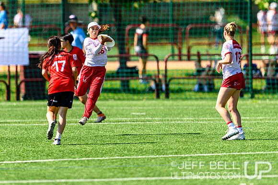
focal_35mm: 650
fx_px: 5013
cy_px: 85
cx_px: 101
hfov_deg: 3.2
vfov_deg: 2.1
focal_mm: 400
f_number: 3.2
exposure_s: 1/1600
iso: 100
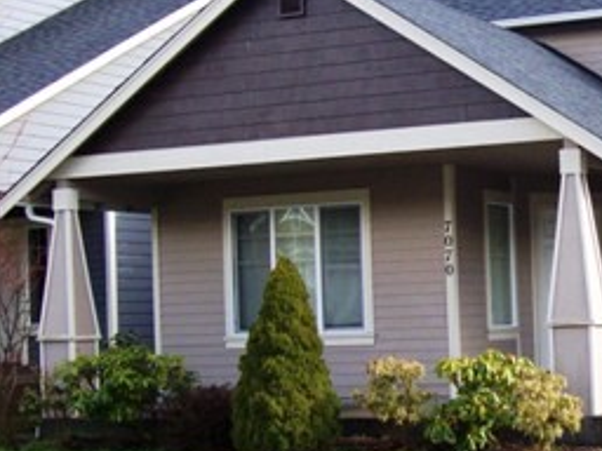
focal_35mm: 90
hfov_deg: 21.2
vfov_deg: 16.4
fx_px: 1565
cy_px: 277
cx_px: 562
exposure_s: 1/385
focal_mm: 6
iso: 80
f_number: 2.7
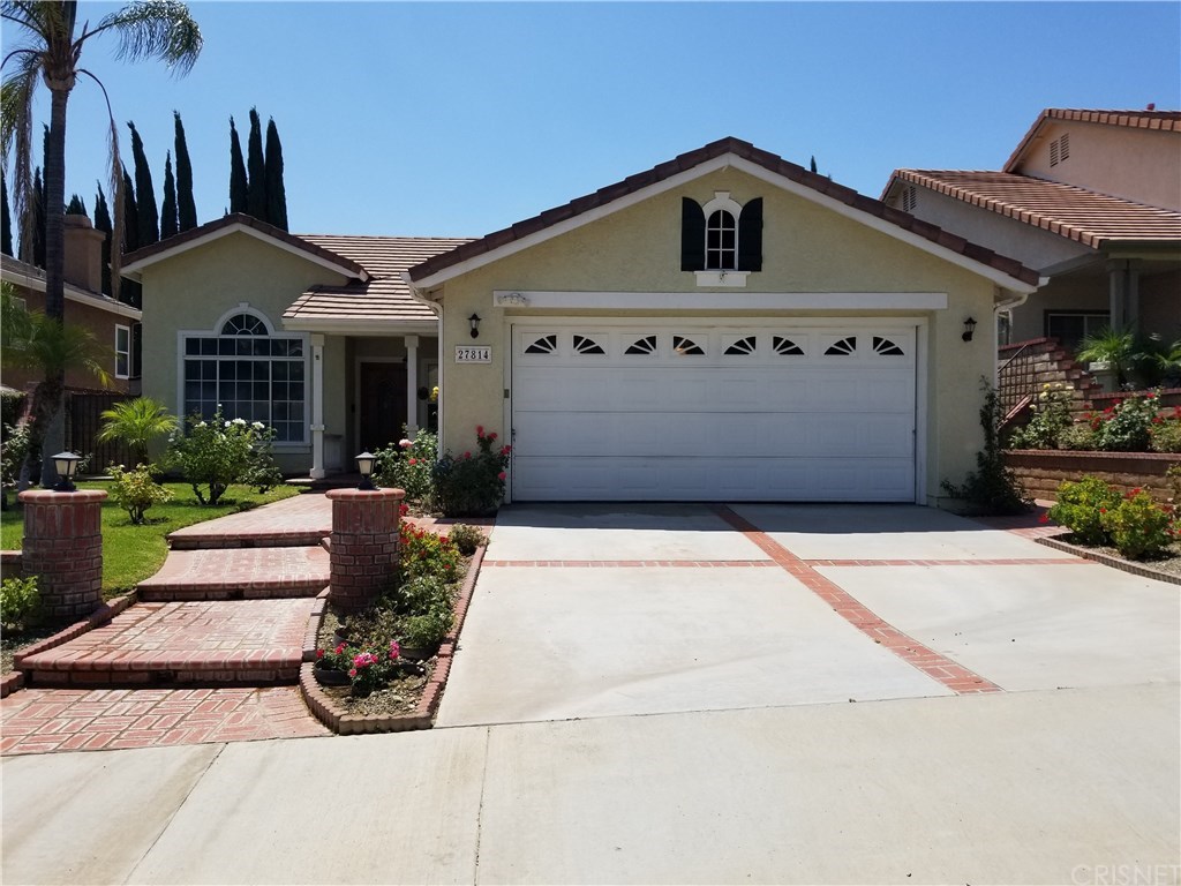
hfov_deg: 67.3
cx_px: 590
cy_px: 443
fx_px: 887
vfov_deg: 53.1
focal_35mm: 26
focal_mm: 4.3
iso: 50
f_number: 1.7
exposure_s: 1/3392
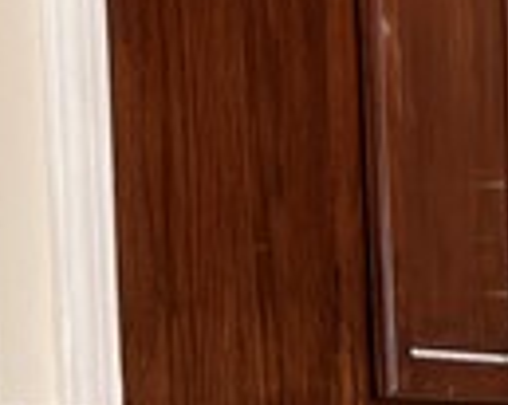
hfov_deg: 7.9
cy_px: 606
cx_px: 1666
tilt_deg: -3.5
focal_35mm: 201
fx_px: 3020
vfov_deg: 7.6
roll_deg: +1.2
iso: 64
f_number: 1.6
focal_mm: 5.1
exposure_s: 1/120
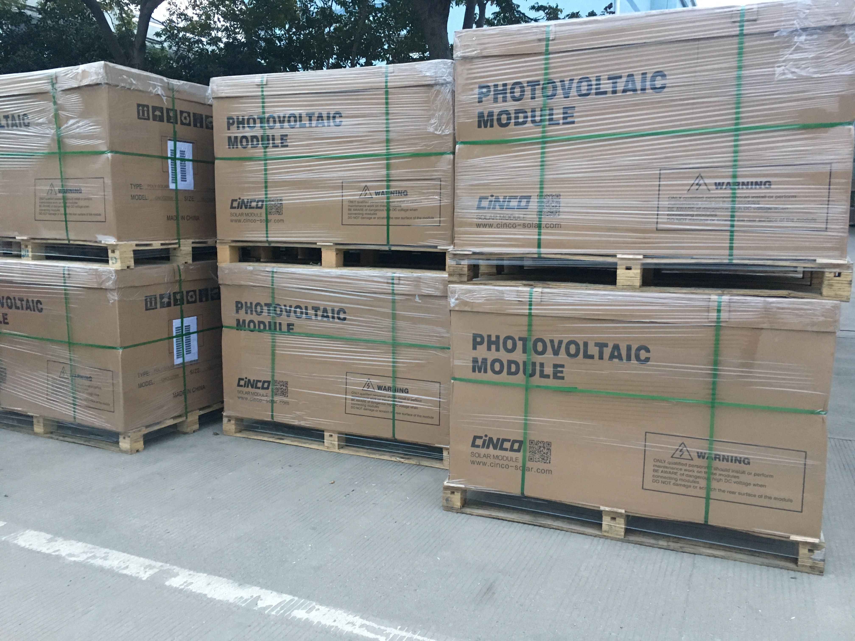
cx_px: 428
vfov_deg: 48.2
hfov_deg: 61.7
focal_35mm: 29
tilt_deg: -8.2
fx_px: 716
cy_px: 320
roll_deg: +0.3
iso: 200
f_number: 2.2
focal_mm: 4.15
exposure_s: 1/33
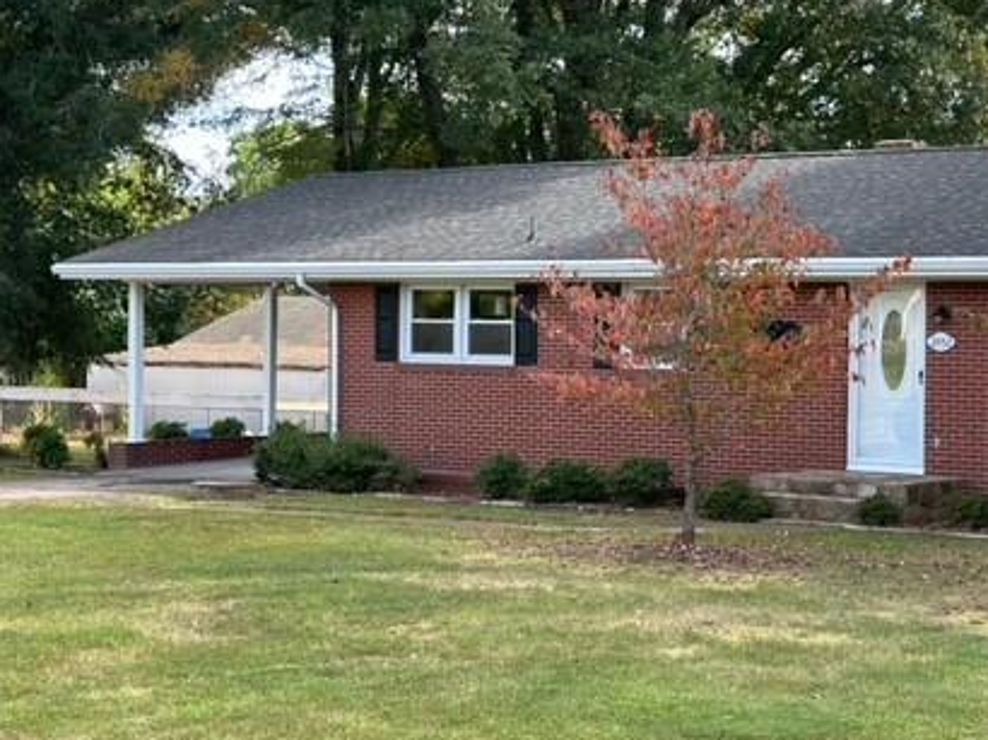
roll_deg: +0.4
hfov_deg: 25.6
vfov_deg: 19.6
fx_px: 2139
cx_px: 769
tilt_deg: -2.0
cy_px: 410
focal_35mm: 75
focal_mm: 6.86
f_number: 1.78
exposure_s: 1/894
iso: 80
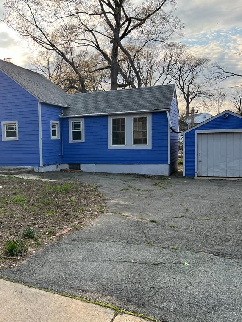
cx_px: 53
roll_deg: +1.4
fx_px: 326
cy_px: 161
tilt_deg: -2.7
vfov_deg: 52.6
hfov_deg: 39.3
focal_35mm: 35
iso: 50
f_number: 1.5
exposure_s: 1/808
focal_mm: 5.7
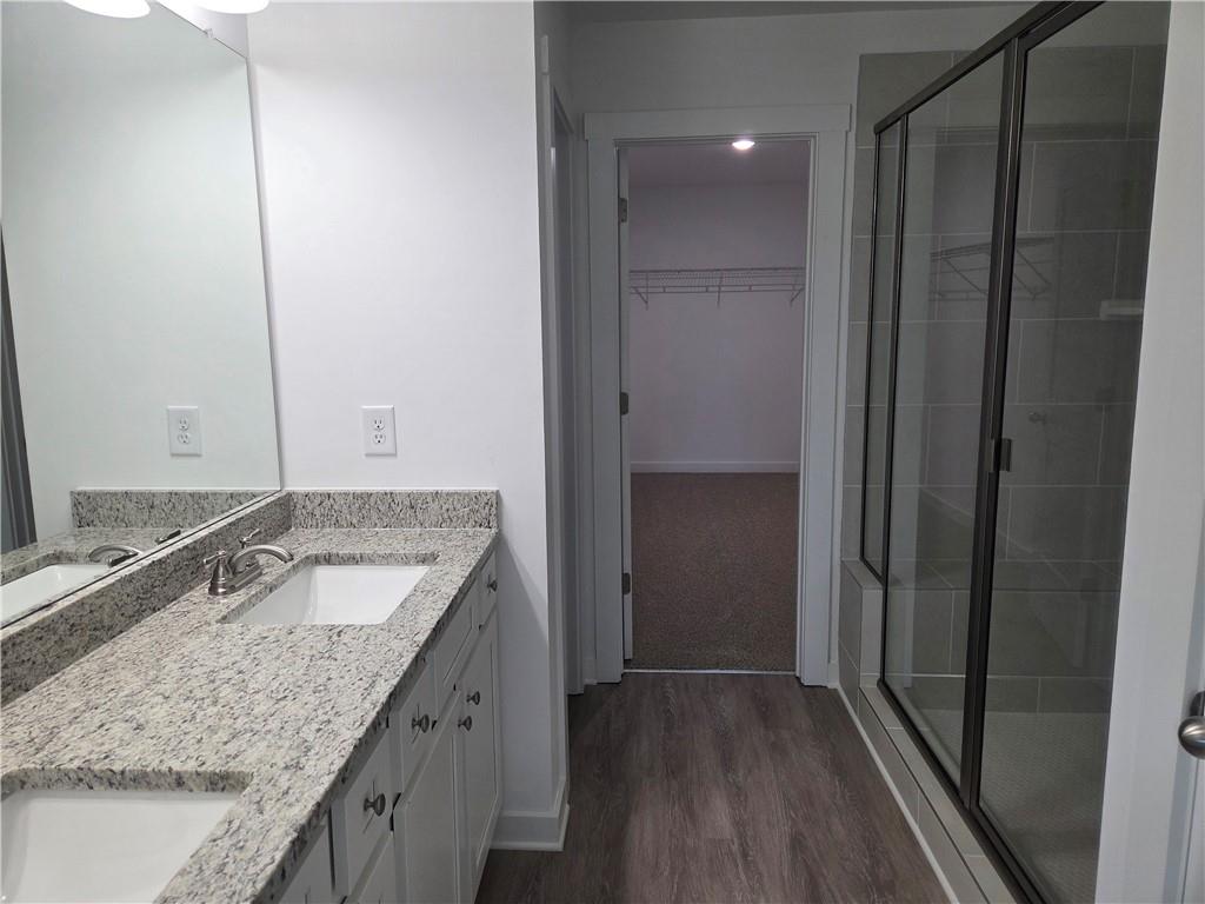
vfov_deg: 58.9
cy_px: 452
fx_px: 801
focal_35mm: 23
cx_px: 602
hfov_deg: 73.9
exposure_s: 1/120
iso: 80
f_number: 1.8
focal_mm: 5.4
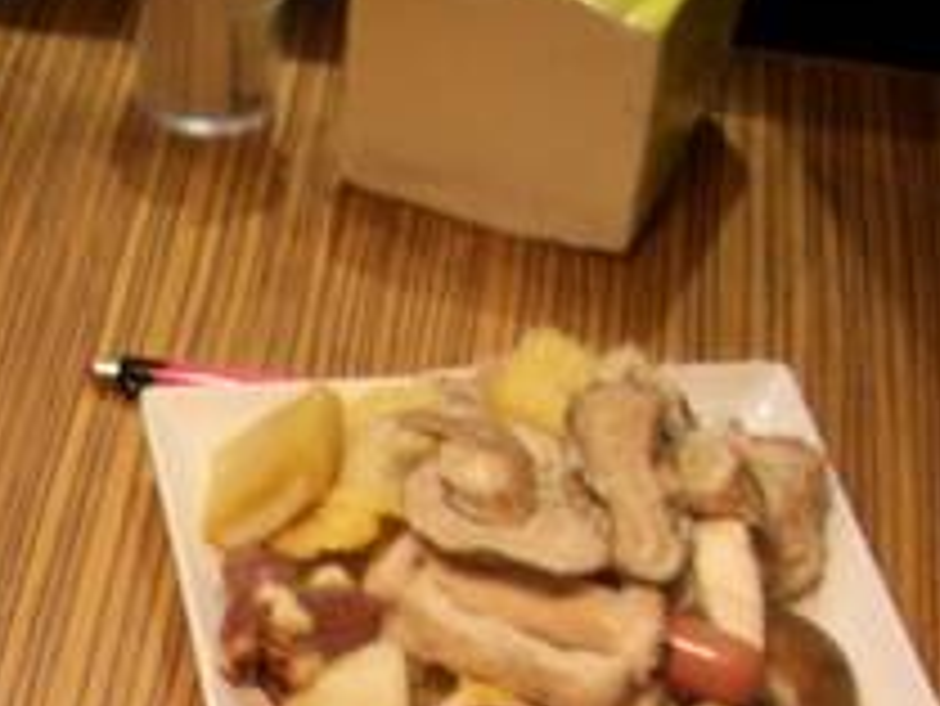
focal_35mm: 107
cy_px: 904
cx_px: 9
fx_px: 2907
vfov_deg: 13.4
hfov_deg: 17.9
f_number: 2.6
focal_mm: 5.8
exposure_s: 1/8
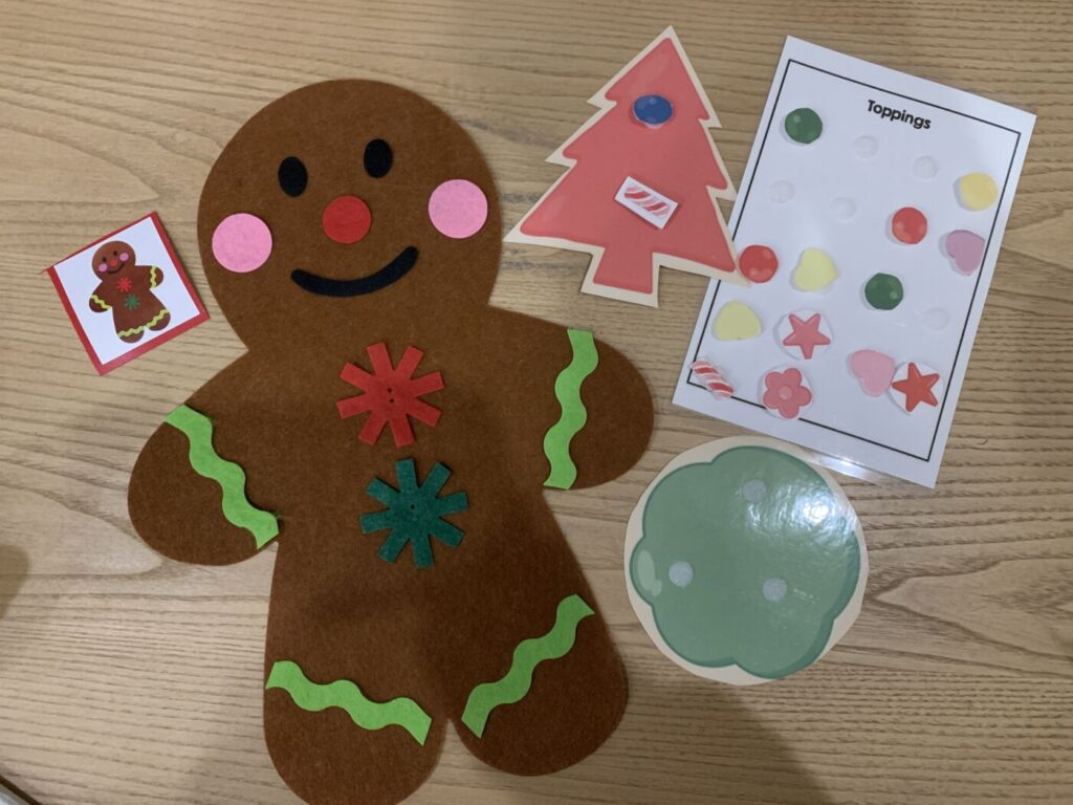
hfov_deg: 67.3
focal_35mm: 26
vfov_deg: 53.1
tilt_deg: -85.0
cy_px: 402
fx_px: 806
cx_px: 536
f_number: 1.8
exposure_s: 1/30
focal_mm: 4.25
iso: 500
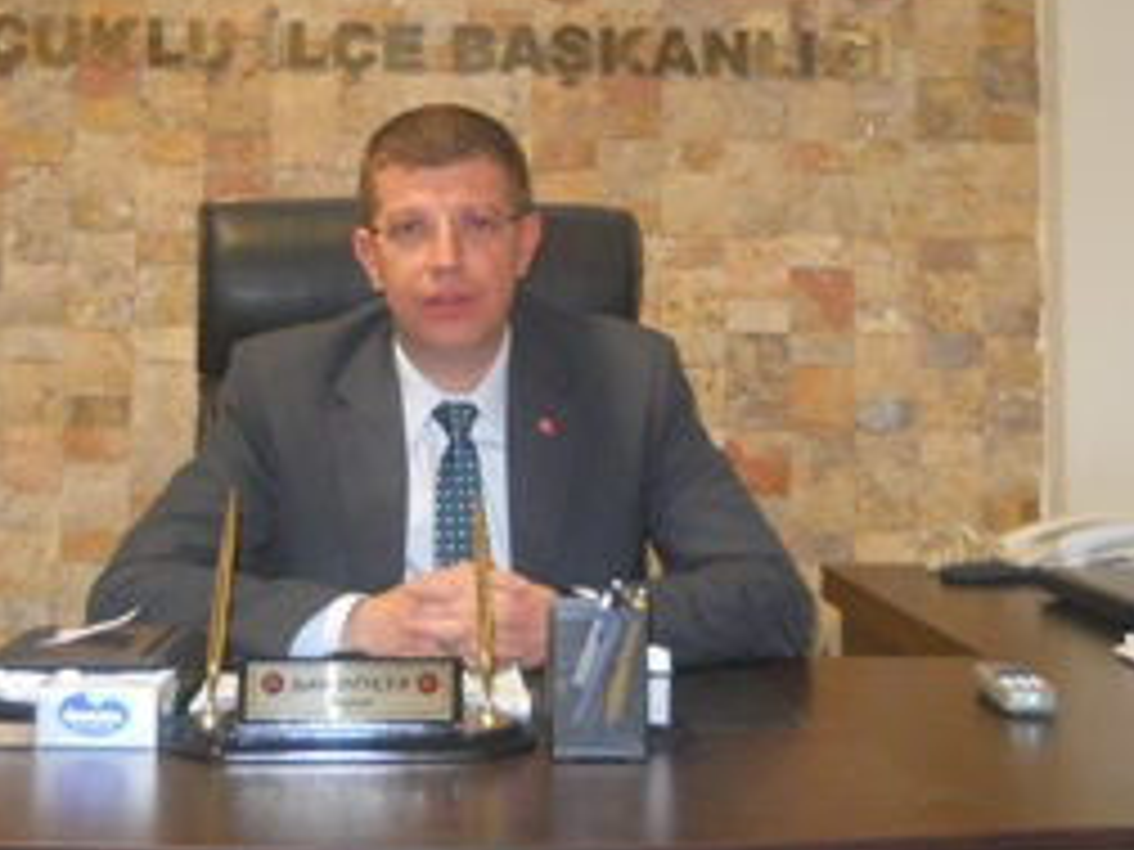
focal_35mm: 73
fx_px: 2391
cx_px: 495
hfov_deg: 26.7
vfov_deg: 19.9
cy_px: 153
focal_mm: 6.72
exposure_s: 1/30
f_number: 3.1
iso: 320
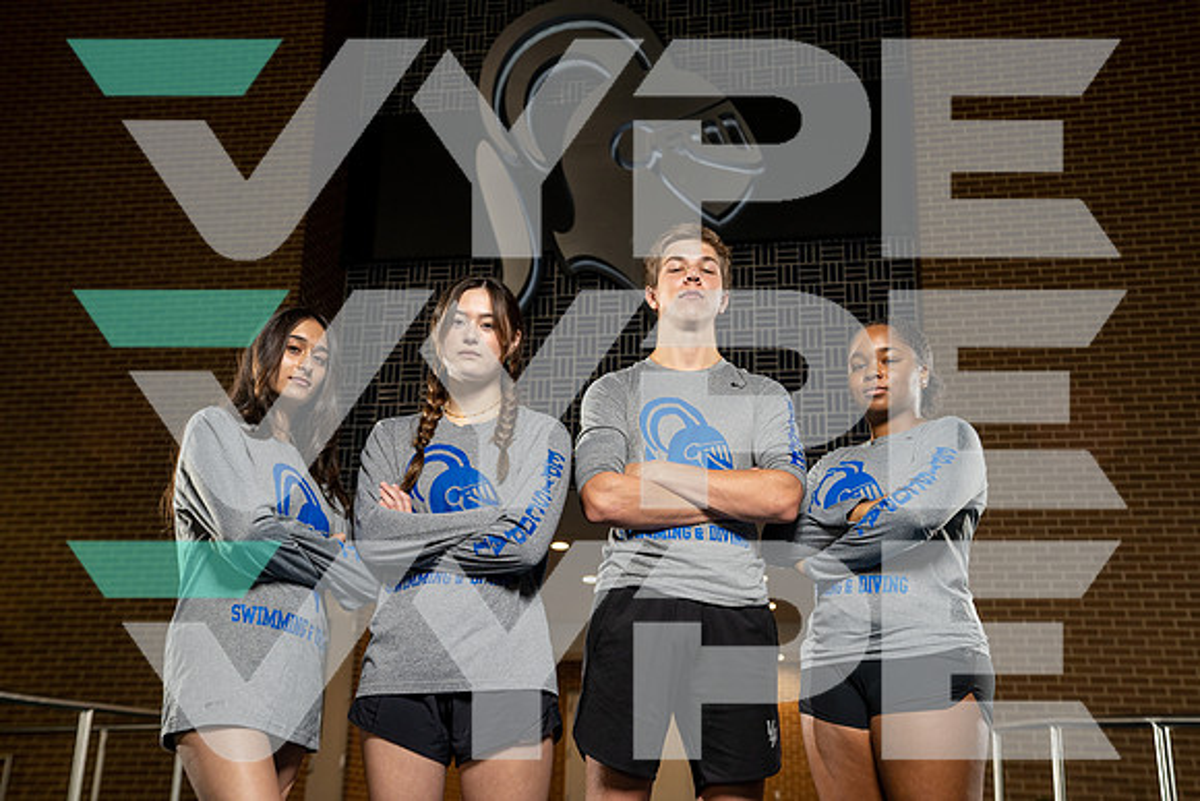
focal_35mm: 41
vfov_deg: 32.6
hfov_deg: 47.4
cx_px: 600
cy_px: 400
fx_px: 1367
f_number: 5
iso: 800
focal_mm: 41
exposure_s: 1/125
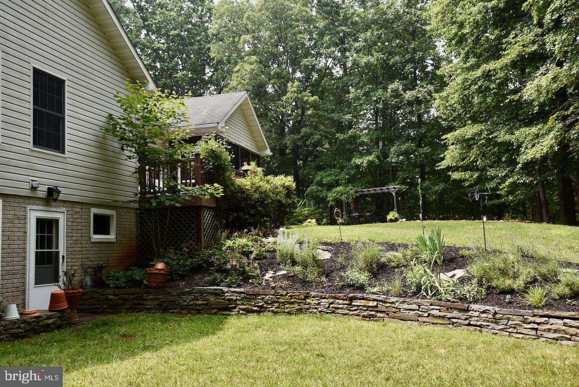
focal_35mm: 32
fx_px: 515
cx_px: 290
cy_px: 194
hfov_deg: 58.7
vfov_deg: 41.2
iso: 100
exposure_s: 1/160
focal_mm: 32
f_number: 8
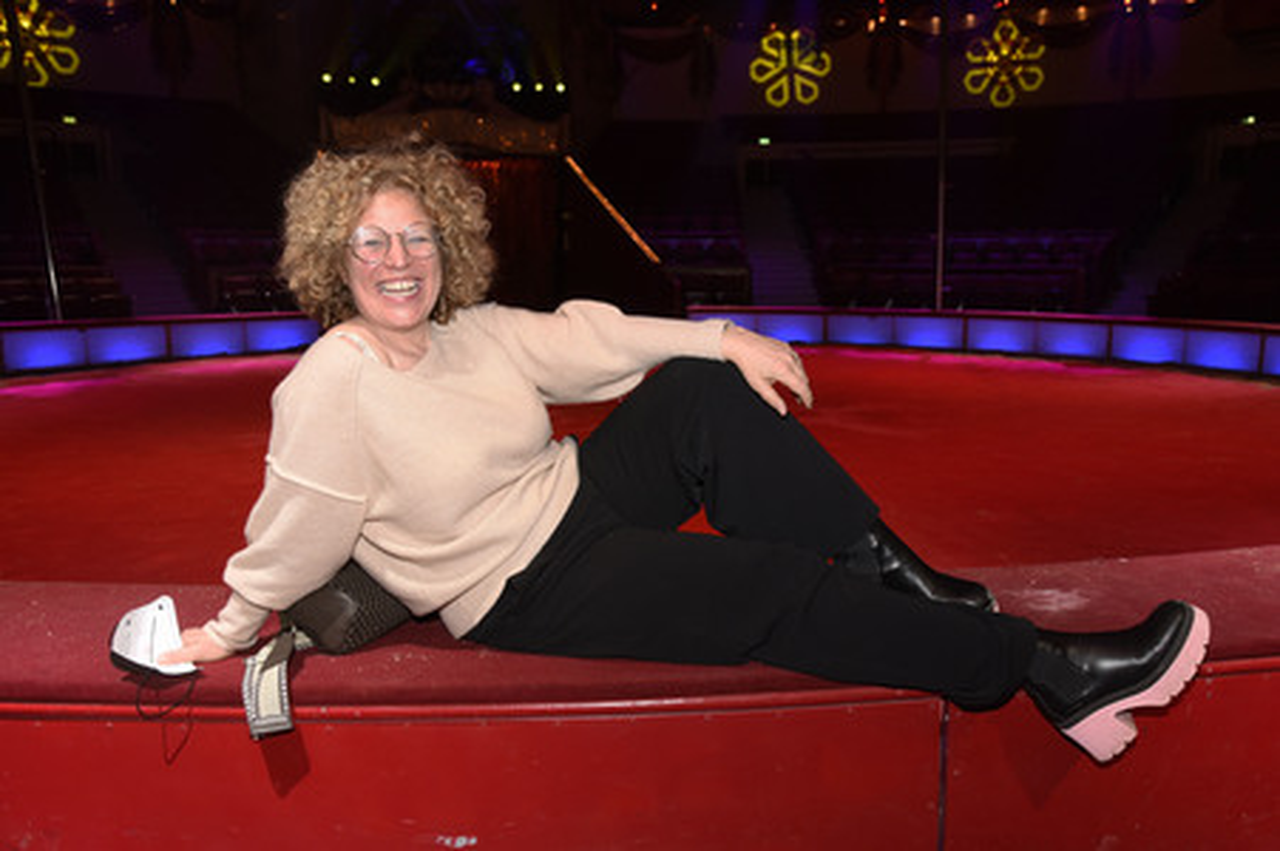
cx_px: 640
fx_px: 1066
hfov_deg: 62.0
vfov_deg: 43.5
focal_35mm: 30
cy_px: 426
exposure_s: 1/125
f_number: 6.3
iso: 1000
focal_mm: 30
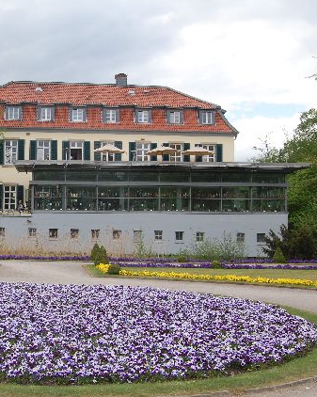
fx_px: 552
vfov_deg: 39.6
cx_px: 35
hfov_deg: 30.7
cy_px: 198
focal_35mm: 47
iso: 400
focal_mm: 22
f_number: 10
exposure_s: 1/250
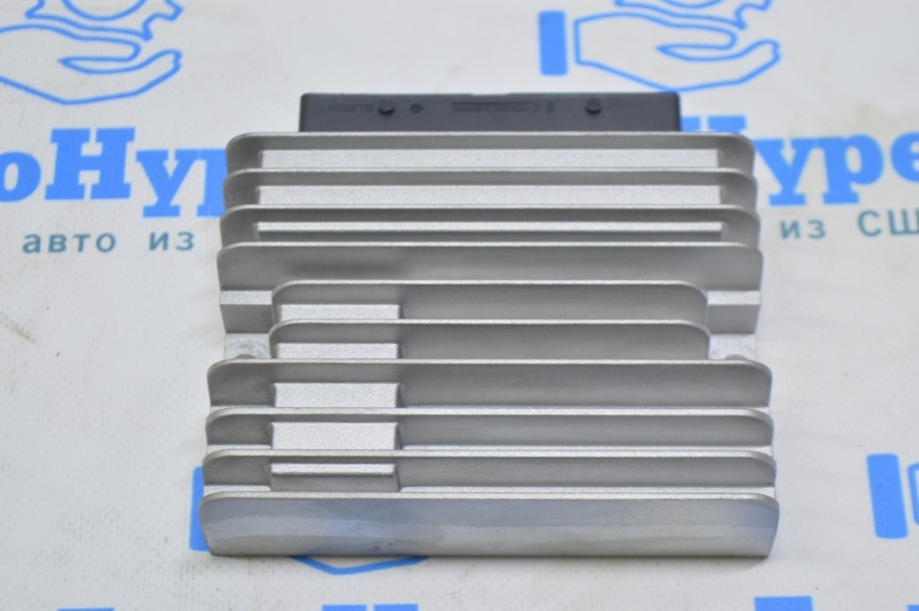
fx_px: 1990
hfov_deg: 26.0
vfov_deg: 17.5
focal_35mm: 78
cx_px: 460
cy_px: 306
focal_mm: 52
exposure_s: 1/20
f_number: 5.6
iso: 400
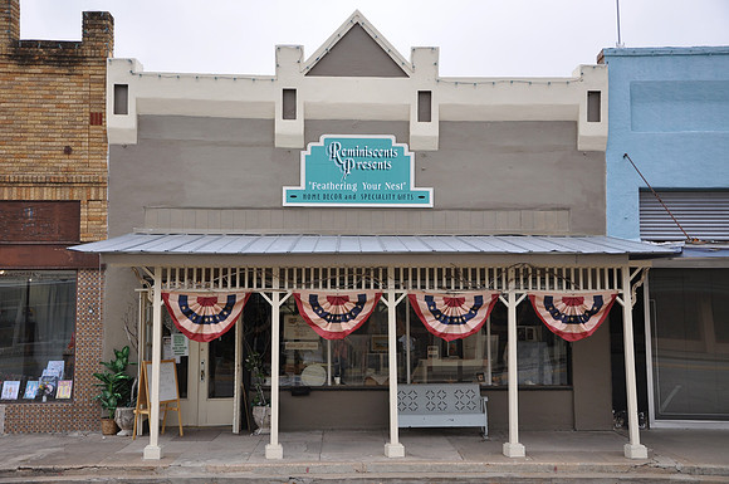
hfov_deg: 46.5
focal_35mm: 42
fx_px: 849
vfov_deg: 31.8
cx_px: 364
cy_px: 242
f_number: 5.6
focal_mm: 28
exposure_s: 1/30
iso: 200
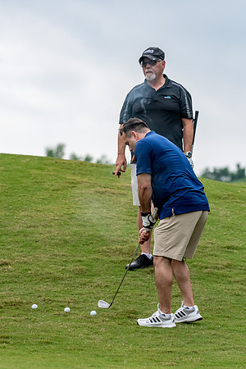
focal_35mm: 315
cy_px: 184
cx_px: 123
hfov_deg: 4.4
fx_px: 3228
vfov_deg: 6.5
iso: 1100
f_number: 5.6
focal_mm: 210
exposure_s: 1/2000
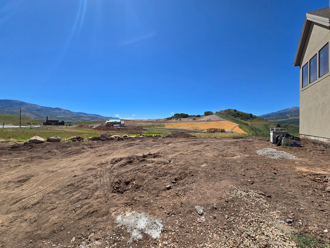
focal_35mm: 13
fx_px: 124
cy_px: 124
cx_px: 165
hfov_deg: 106.2
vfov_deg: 89.9
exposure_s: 1/3075
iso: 50
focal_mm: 2.2
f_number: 2.2
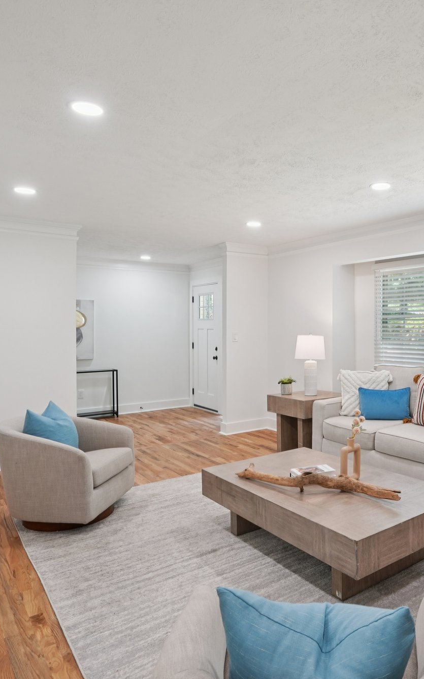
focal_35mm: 25
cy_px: 342
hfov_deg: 46.7
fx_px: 462
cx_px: 337
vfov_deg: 72.5
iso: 400
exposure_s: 1/13
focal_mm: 16
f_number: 8
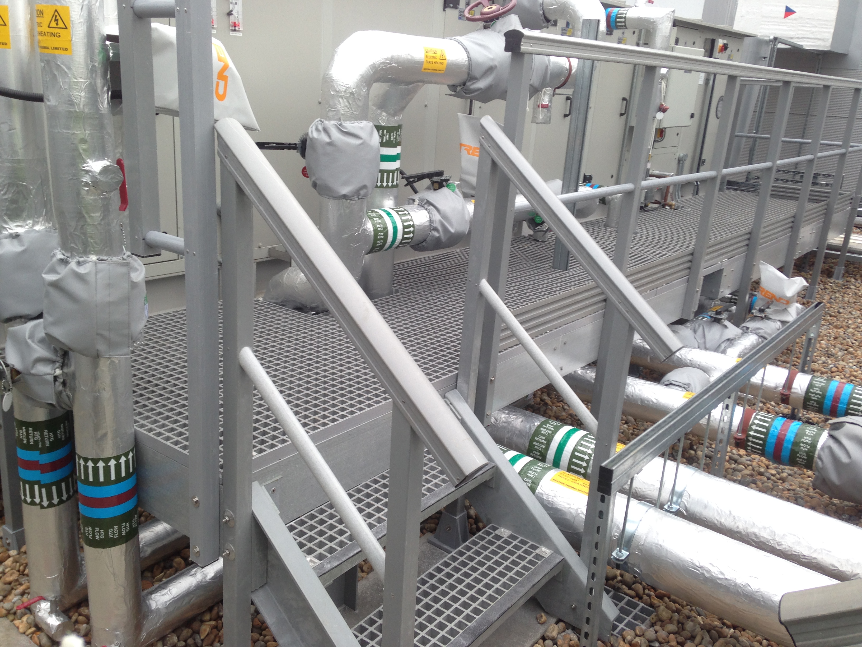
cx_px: 431
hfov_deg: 55.4
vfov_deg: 42.9
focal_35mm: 33
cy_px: 324
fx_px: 822
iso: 50
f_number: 2.4
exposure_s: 1/179
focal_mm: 4.12
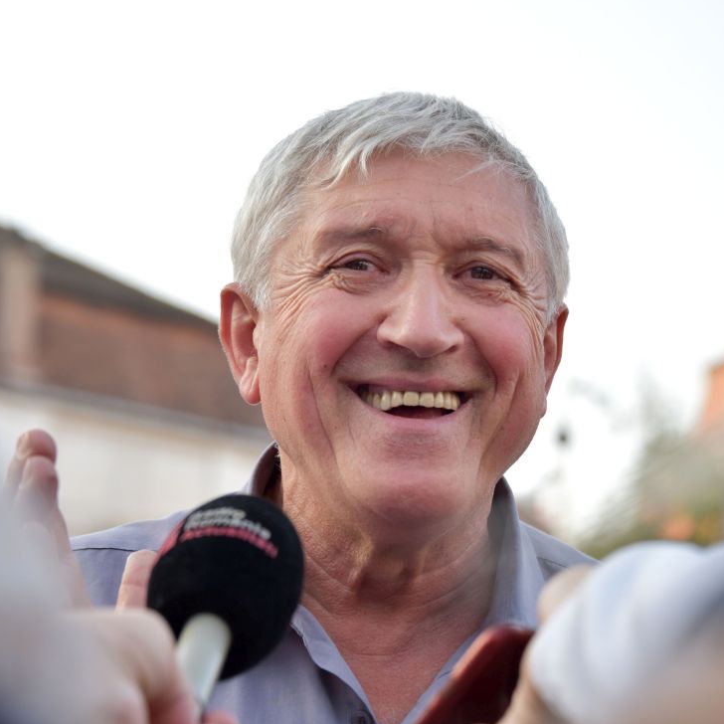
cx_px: 353
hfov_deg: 13.5
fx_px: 3053
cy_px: 376
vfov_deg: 13.5
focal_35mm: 129
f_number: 5.6
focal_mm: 92
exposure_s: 1/500
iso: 1000
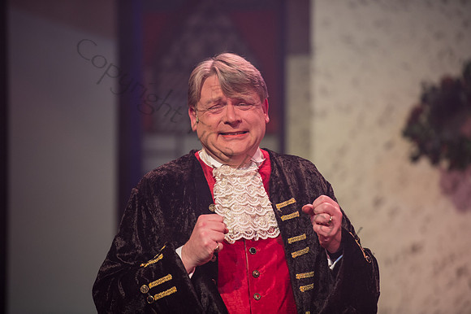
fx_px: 2615
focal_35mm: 200
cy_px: 157
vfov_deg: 6.9
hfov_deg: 10.3
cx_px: 236
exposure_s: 1/250
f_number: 2.8
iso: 1000
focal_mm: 200
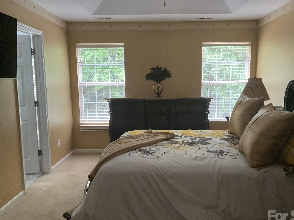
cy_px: 120
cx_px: 156
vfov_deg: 44.1
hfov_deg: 56.8
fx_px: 272
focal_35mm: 32
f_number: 1.8
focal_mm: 3
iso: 200
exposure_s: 1/60
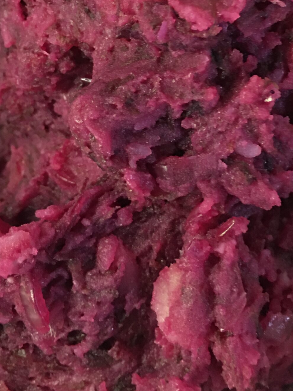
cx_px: 227
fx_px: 632
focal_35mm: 56
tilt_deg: -84.3
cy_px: 55
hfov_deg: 25.7
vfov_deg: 33.0
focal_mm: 4.15
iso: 125
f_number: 2.2
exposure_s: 1/4
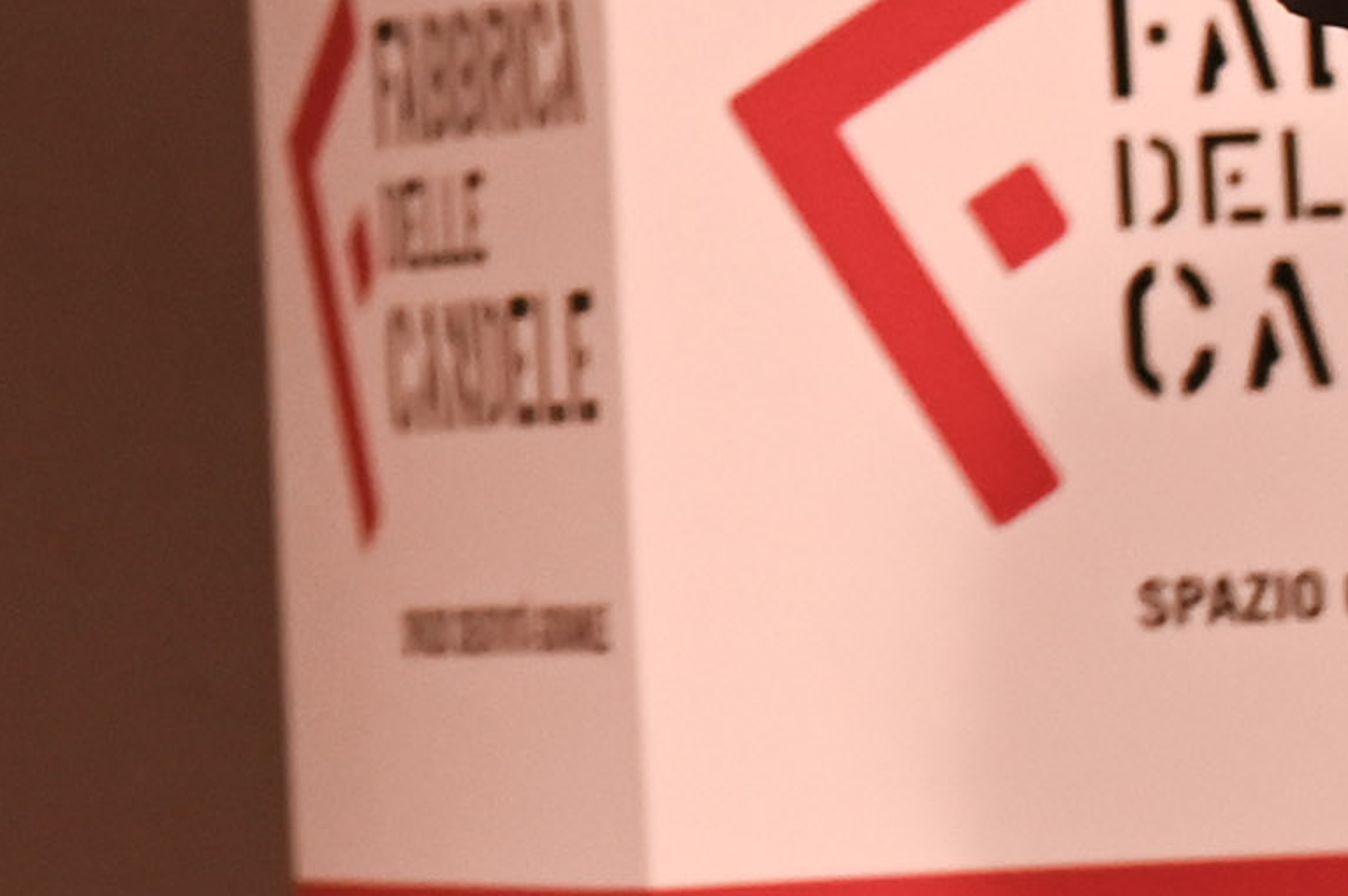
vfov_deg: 2.5
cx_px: -741
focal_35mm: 553
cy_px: -1375
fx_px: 20684
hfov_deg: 3.7
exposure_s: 1/160
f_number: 4
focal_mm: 70
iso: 1000
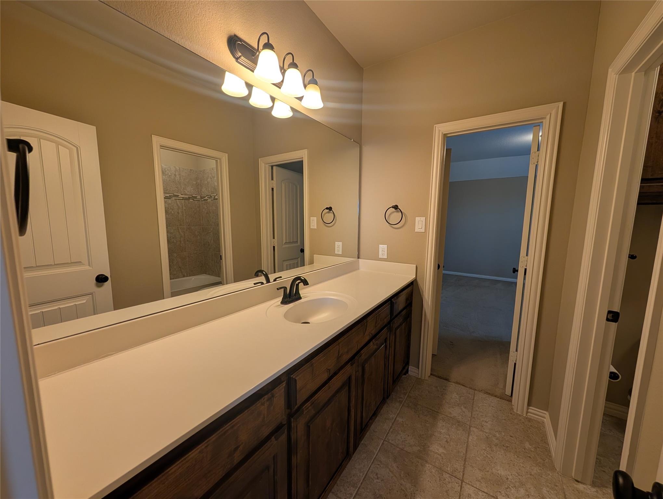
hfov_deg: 110.5
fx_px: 230
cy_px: 250
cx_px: 332
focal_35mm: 12
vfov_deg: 94.6
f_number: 1.7
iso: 78
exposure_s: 1/120
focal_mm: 2.02
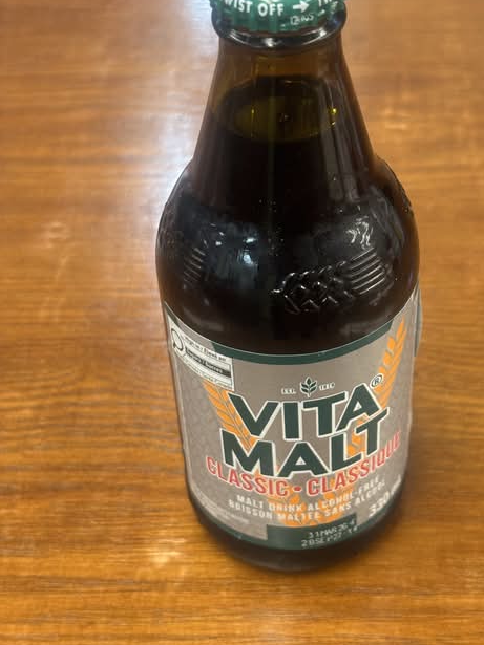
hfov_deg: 23.6
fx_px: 1156
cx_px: 288
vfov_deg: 31.2
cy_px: 288
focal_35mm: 62
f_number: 1.6
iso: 125
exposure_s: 1/30
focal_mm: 5.96
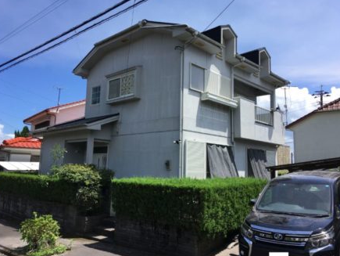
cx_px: 167
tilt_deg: +6.8
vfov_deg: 46.9
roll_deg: -2.5
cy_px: 126
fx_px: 295
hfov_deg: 59.9
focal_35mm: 30
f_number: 2.2
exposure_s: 1/1241
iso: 25
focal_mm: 4.15
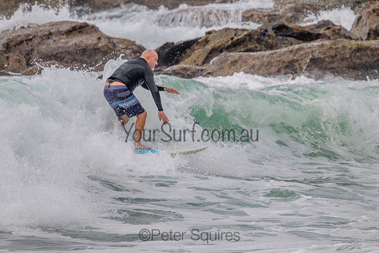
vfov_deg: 1.3
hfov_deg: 1.9
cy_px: 120
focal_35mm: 1087
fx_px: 11450
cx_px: 195
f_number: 11
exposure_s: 1/2000
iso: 1250
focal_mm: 800
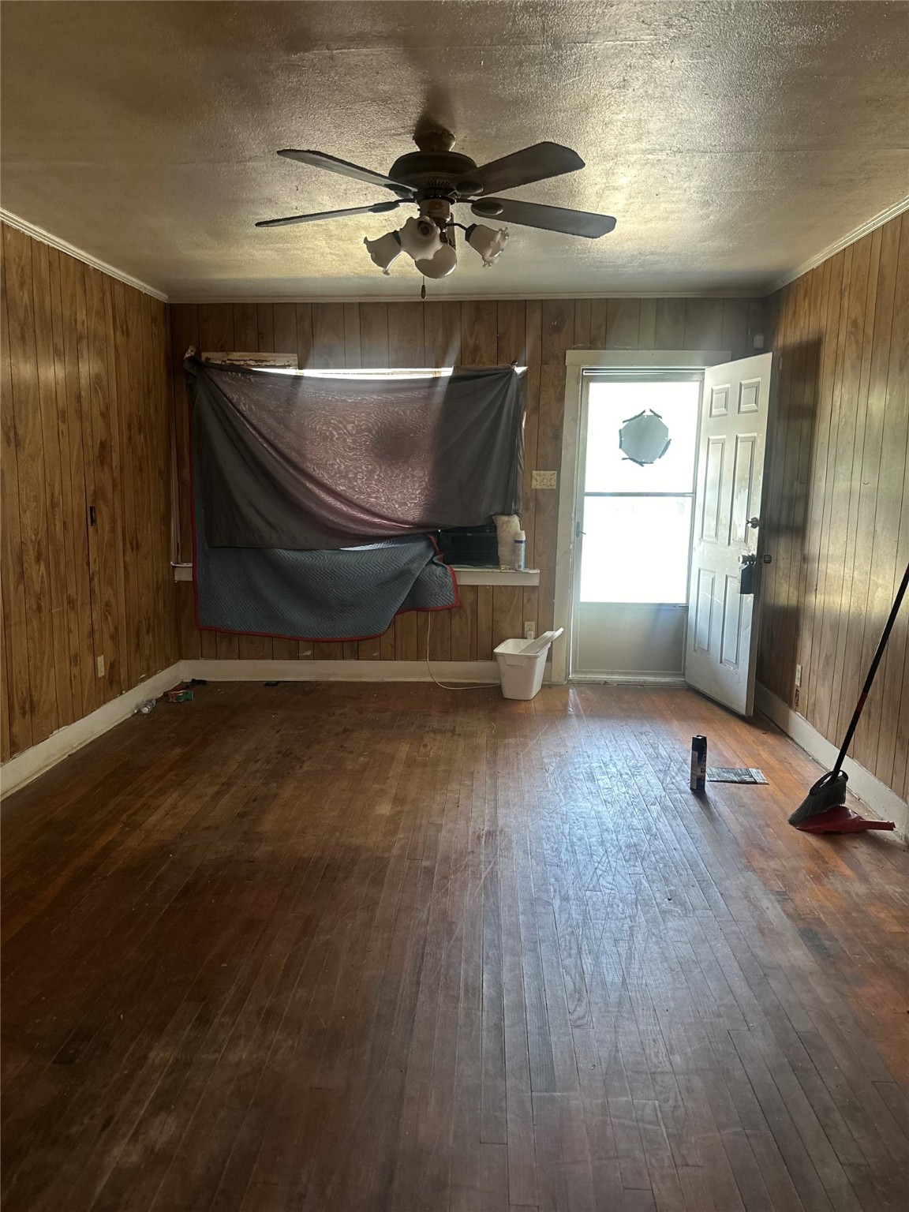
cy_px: 606
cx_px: 454
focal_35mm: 24
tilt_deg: -7.0
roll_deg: -0.3
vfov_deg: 71.6
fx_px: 840
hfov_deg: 56.8
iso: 250
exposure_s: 1/60
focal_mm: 6.86
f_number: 1.78
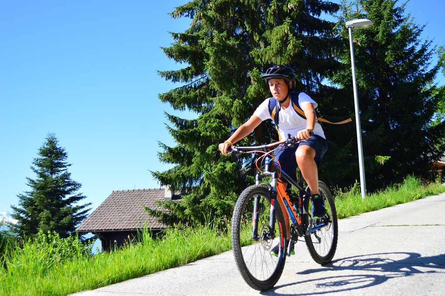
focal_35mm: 45
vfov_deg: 29.8
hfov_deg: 43.6
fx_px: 556
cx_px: 222
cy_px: 148
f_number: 4.5
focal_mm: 30
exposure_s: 1/1000
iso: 360
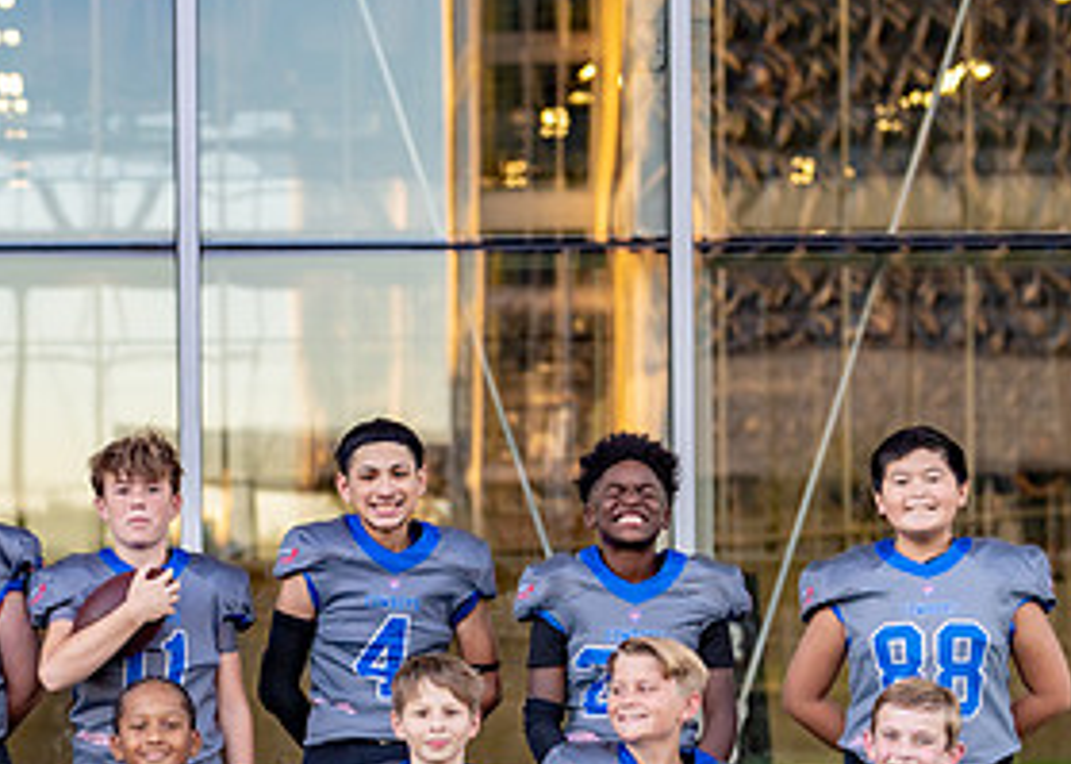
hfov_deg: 15.3
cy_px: 738
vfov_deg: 11.0
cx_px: 164
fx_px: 3952
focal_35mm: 130
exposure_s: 1/400
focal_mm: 50
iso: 320
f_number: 2
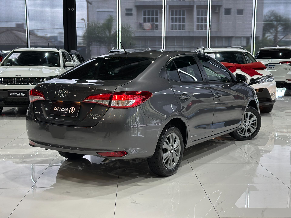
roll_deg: +0.0
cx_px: 146
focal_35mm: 48
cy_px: 109
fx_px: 404
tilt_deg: -7.4
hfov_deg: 39.7
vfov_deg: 30.3
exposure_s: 1/120
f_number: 1.78
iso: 200
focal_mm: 6.86
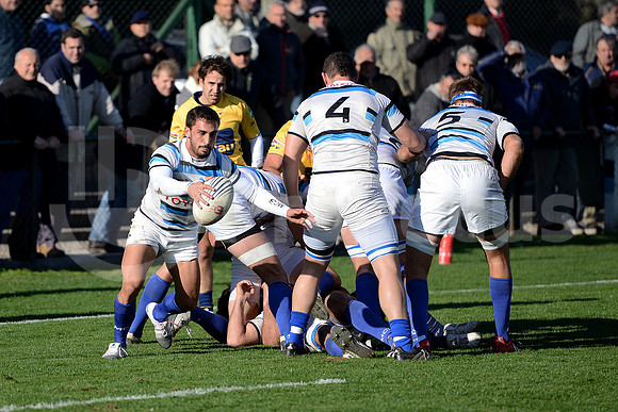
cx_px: 309
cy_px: 206
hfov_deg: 10.5
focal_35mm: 195
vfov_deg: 7.0
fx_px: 3348
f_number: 2.8
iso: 250
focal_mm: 195
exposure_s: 1/2000
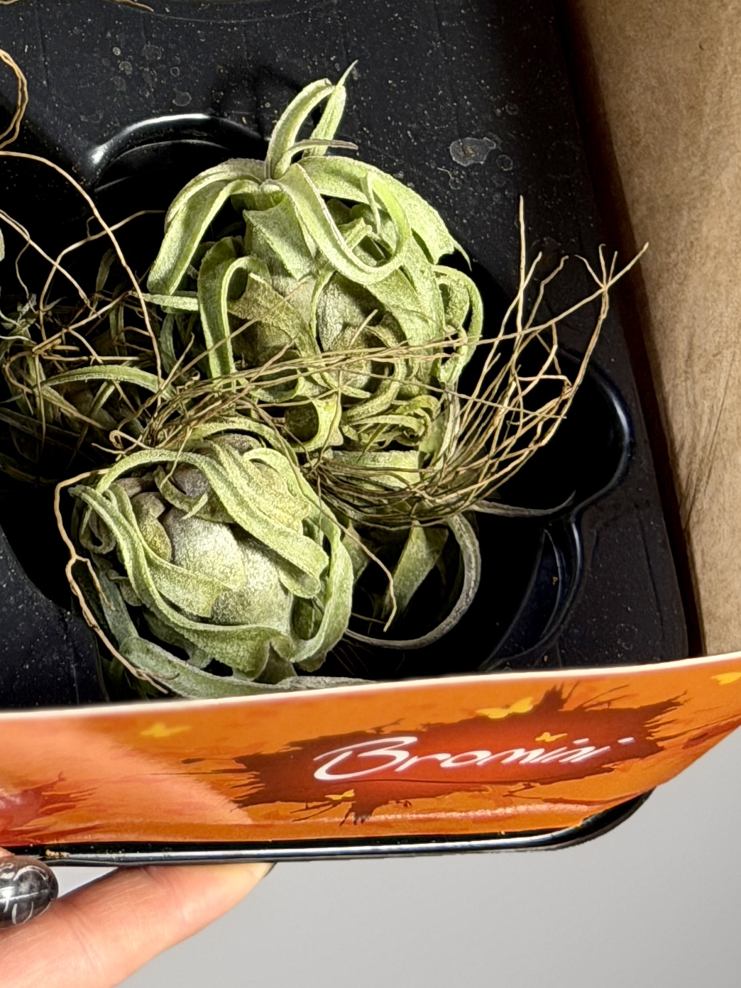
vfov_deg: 13.7
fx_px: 3967
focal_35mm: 139
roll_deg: -7.9
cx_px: -236
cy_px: -296
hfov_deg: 10.4
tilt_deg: -28.2
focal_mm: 6.76
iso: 100
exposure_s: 1/60
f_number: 1.78
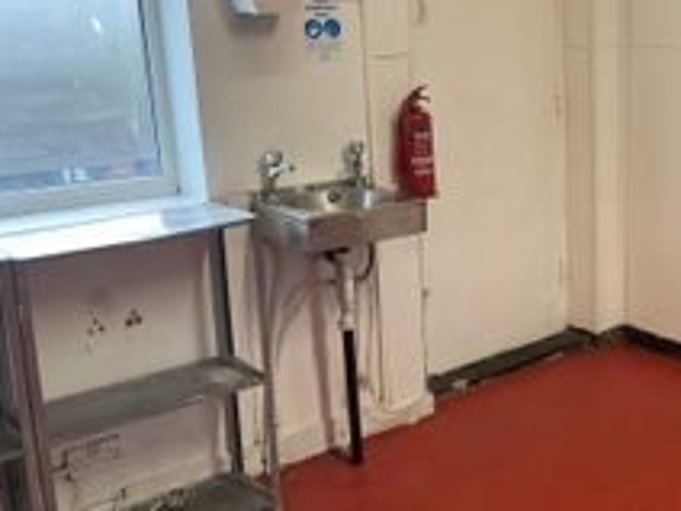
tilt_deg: -12.2
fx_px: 964
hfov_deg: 36.9
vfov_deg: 29.6
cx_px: 588
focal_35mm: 49
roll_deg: +0.8
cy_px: 196
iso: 125
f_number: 1.6
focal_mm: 4.2
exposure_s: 1/102
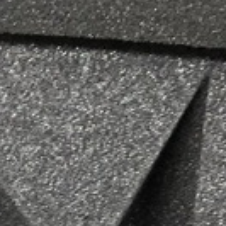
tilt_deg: -76.1
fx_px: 1381
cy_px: 744
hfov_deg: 8.4
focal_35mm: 187
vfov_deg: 7.8
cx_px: -348
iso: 40
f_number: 1.8
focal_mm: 3.99
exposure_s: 1/20
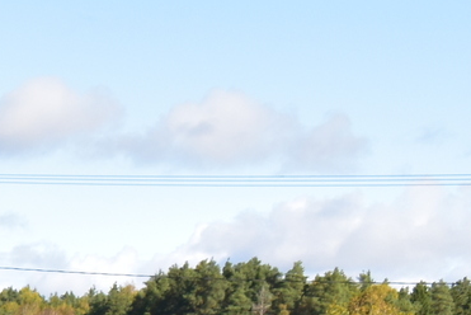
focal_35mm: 157
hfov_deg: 11.4
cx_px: -555
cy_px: 583
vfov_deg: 8.4
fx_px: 2056
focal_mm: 24
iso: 400
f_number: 11
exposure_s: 1/250
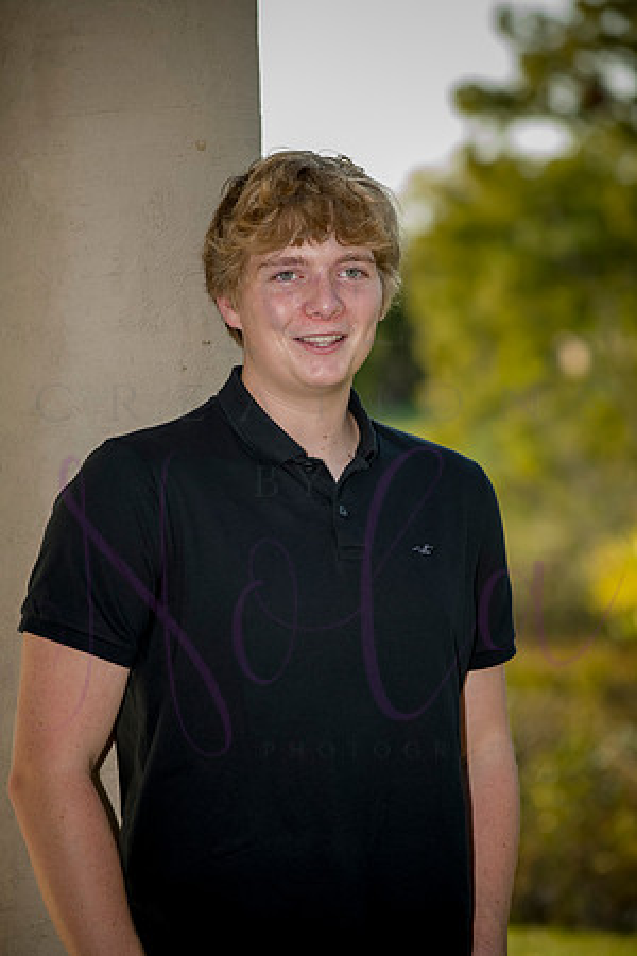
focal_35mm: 135
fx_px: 3583
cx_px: 318
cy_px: 478
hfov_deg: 10.2
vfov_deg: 15.2
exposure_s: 1/640
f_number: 4.5
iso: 800
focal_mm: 135
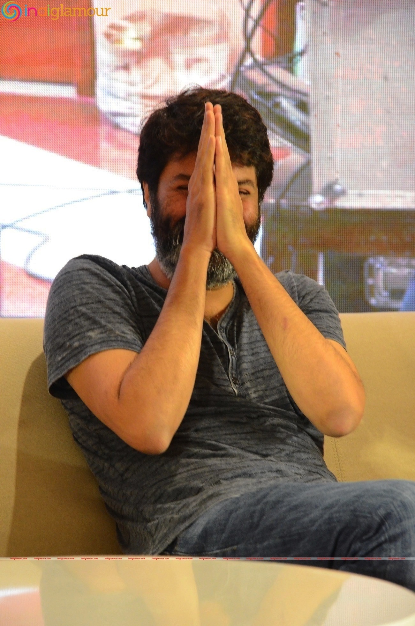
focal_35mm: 158
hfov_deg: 8.7
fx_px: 2736
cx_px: 208
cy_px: 313
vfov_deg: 13.1
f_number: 6.3
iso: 3200
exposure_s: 1/80
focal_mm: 105
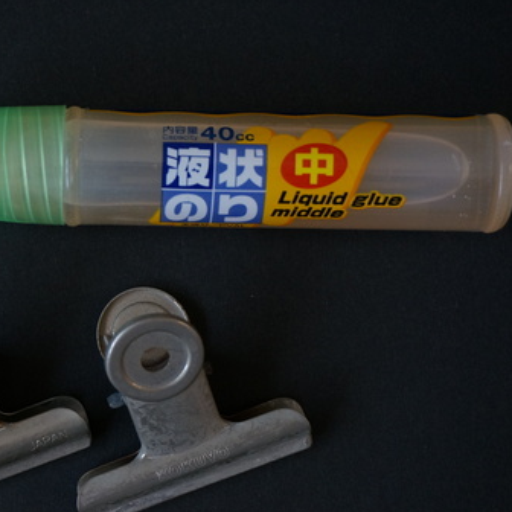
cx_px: 84
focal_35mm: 82
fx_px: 1372
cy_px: 287
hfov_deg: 20.8
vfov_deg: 21.1
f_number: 5.6
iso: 1000
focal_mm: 36
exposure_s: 1/60
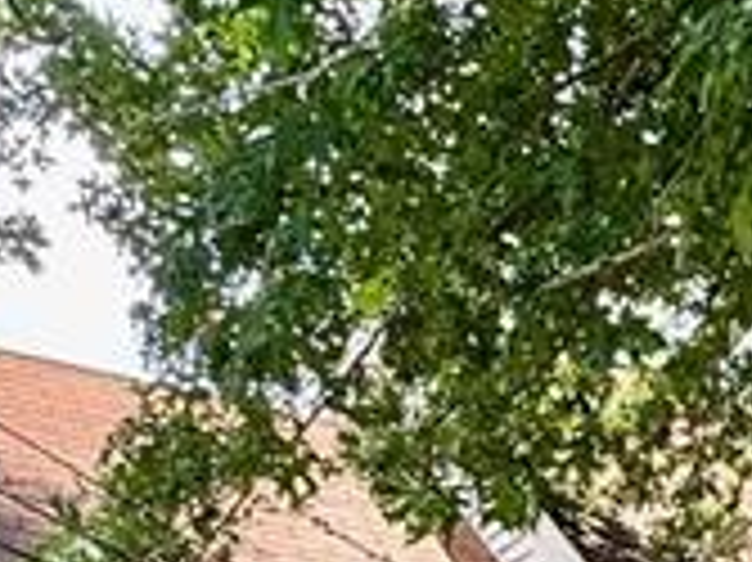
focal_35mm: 86
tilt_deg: +3.3
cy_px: 1007
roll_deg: -0.3
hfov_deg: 21.7
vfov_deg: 15.0
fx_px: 1867
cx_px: 797
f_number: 2.2
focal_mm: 2.22
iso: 50
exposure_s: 1/154
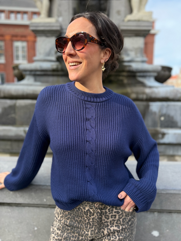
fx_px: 167
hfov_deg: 56.8
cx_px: 90
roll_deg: -0.1
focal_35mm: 24
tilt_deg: -7.3
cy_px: 120
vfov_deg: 71.6
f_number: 1.78
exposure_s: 1/1139
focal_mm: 6.76
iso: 100
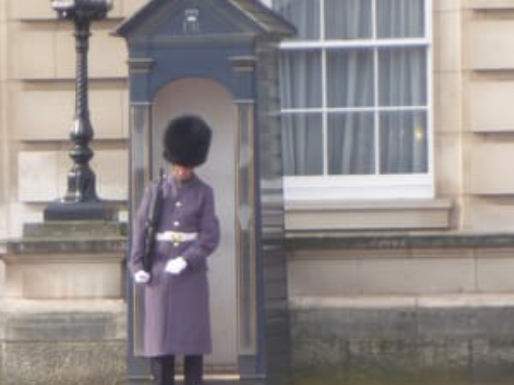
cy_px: 240
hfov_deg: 5.3
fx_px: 5583
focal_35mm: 376
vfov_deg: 4.0
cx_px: 199
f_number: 5.9
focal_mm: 22.8
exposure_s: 1/125
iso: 160
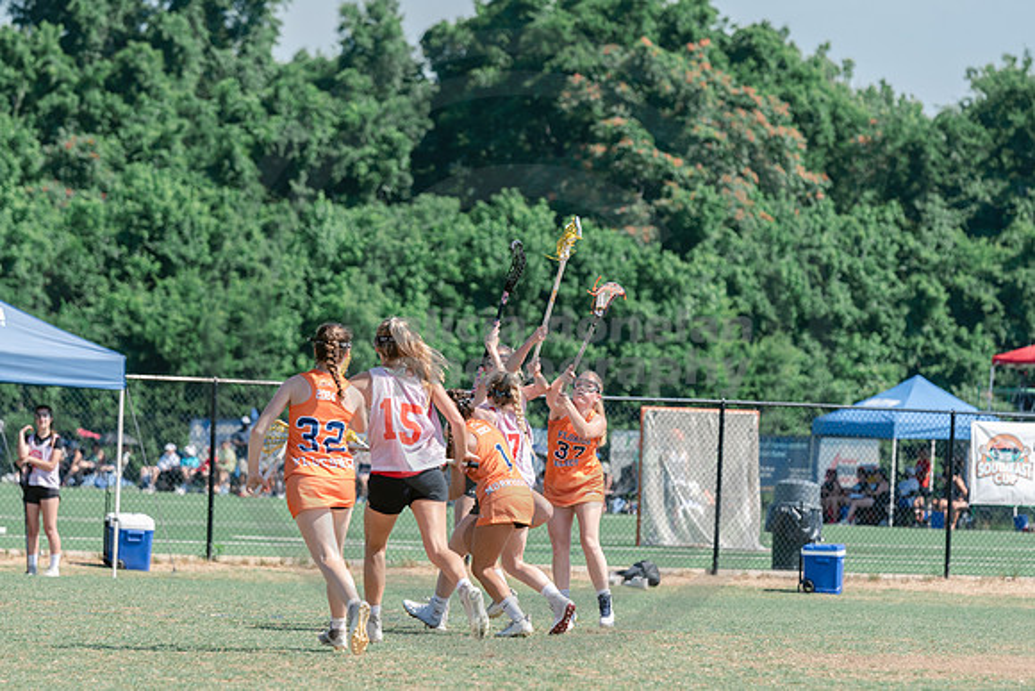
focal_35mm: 270
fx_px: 7752
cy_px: 361
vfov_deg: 5.1
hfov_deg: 7.6
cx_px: 490
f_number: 5
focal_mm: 200
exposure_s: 1/1600
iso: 400
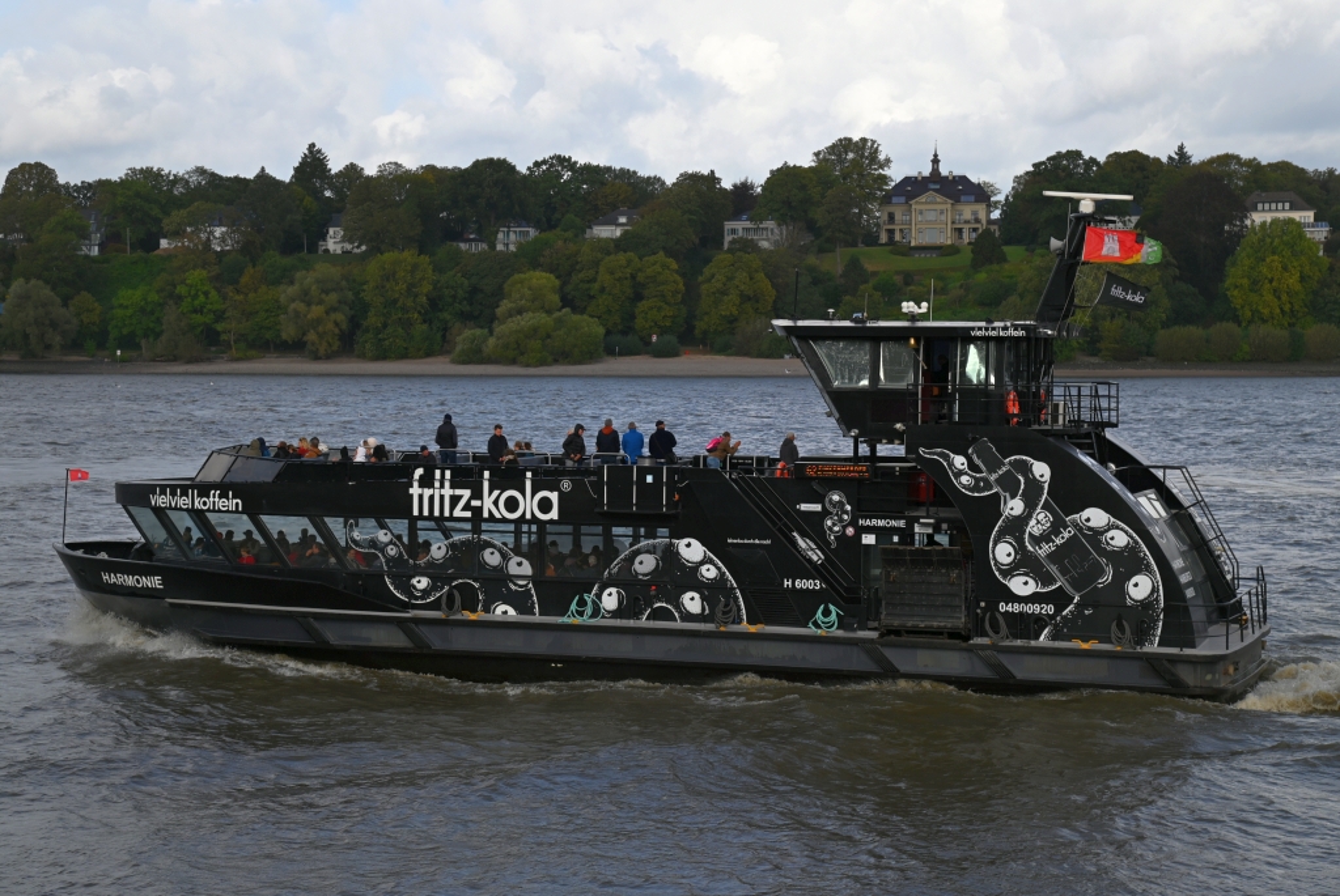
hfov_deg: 30.9
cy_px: 448
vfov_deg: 21.0
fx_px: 2422
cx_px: 670
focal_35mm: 65
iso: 110
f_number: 5.6
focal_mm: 65
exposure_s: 1/500
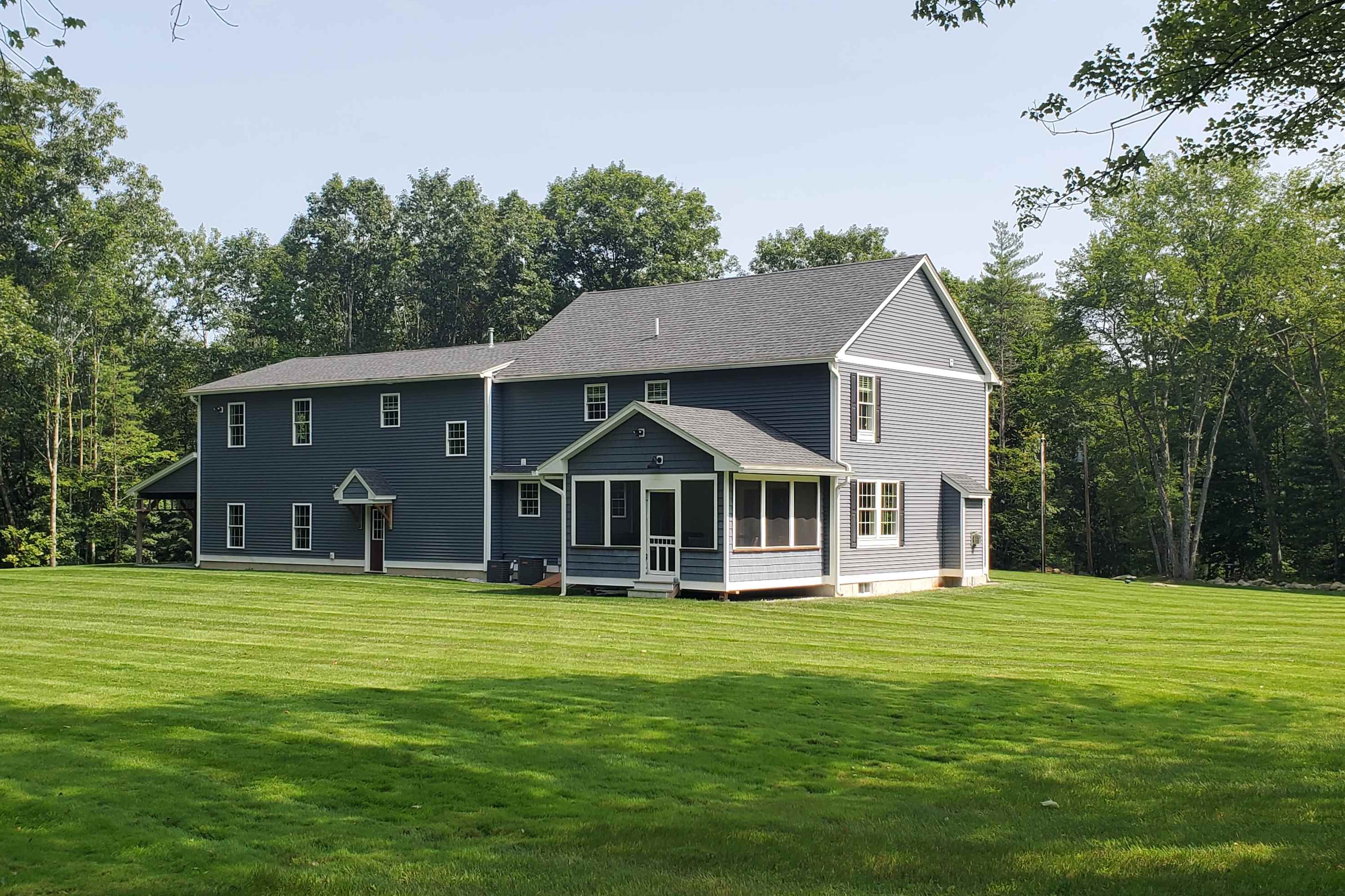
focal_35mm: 28
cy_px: 469
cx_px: 650
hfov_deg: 65.5
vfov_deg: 46.4
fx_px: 1046
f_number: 2.4
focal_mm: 4.3
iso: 50
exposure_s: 1/937
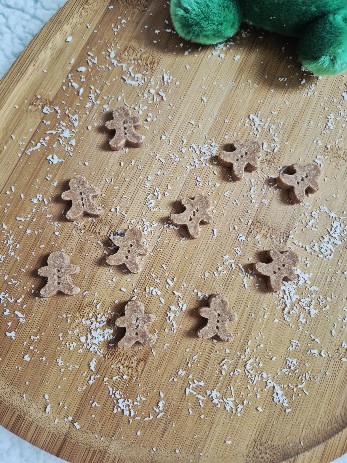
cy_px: 232
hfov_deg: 58.9
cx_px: 174
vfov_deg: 73.9
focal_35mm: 23
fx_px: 307
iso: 500
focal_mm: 5.4
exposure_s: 1/100
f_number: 1.8
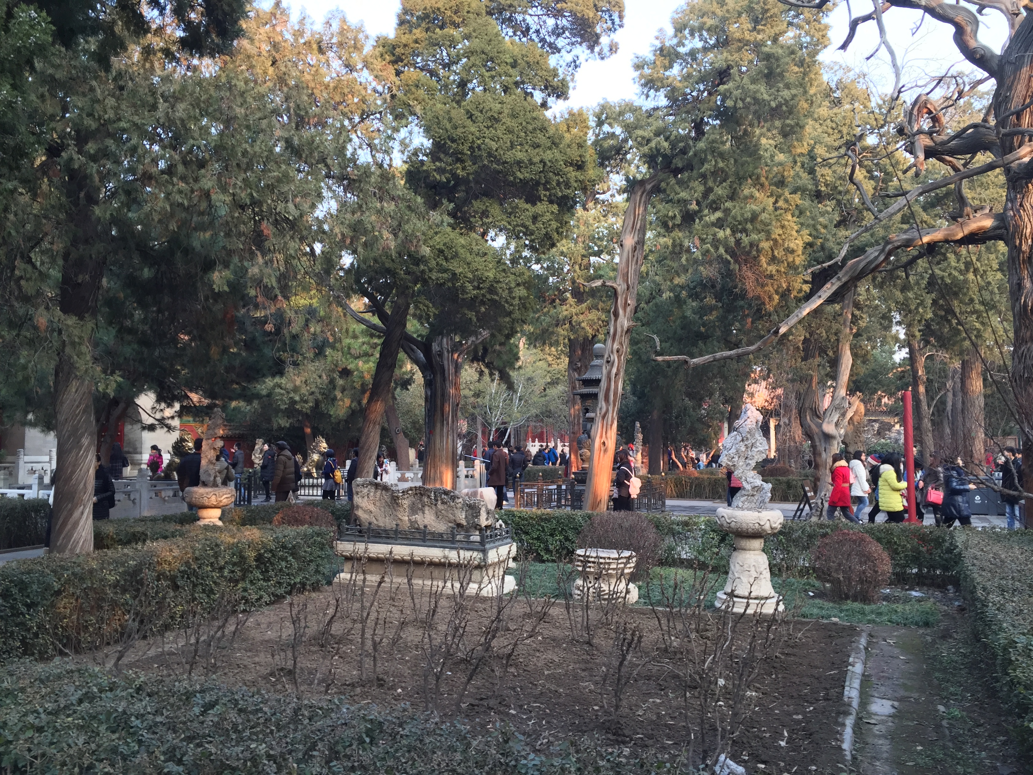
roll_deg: +0.1
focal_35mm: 29
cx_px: 516
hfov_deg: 61.7
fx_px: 865
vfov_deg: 48.2
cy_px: 388
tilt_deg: +4.4
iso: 50
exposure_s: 1/100
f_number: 2.2
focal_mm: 4.15
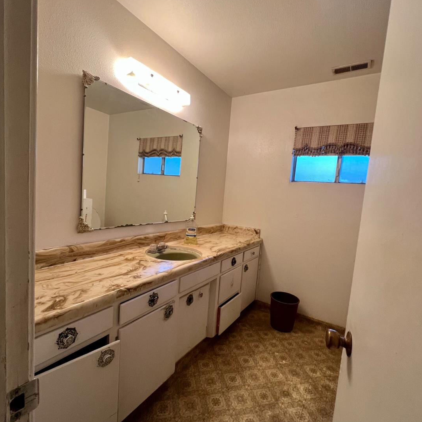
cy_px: 213
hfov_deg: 87.4
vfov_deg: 87.4
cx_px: 209
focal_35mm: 16
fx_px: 221
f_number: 1.8
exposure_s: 1/60
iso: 200
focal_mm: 1.57
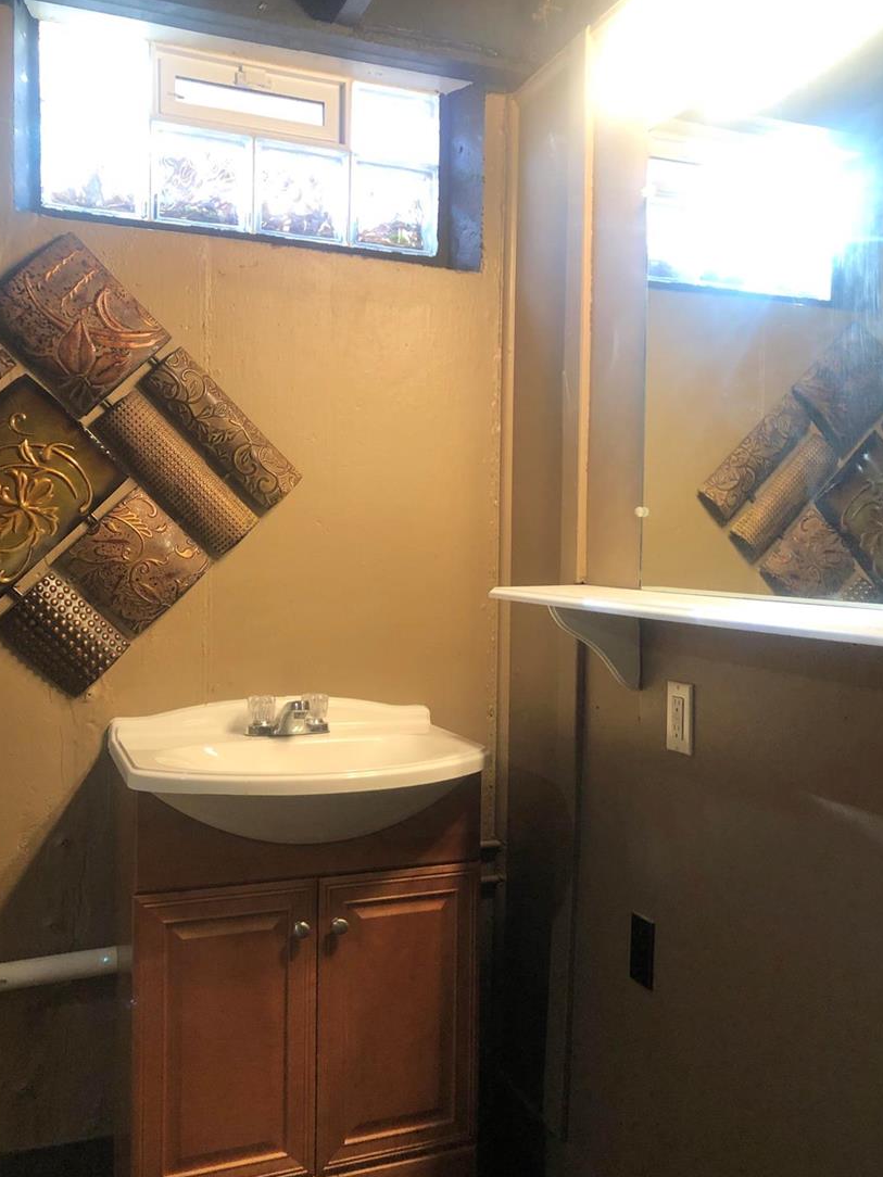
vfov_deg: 58.3
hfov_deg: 45.4
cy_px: 595
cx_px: 471
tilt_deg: -2.4
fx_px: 1054
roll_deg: -0.3
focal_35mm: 31
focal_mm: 3.99
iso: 40
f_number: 1.8
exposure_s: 1/15
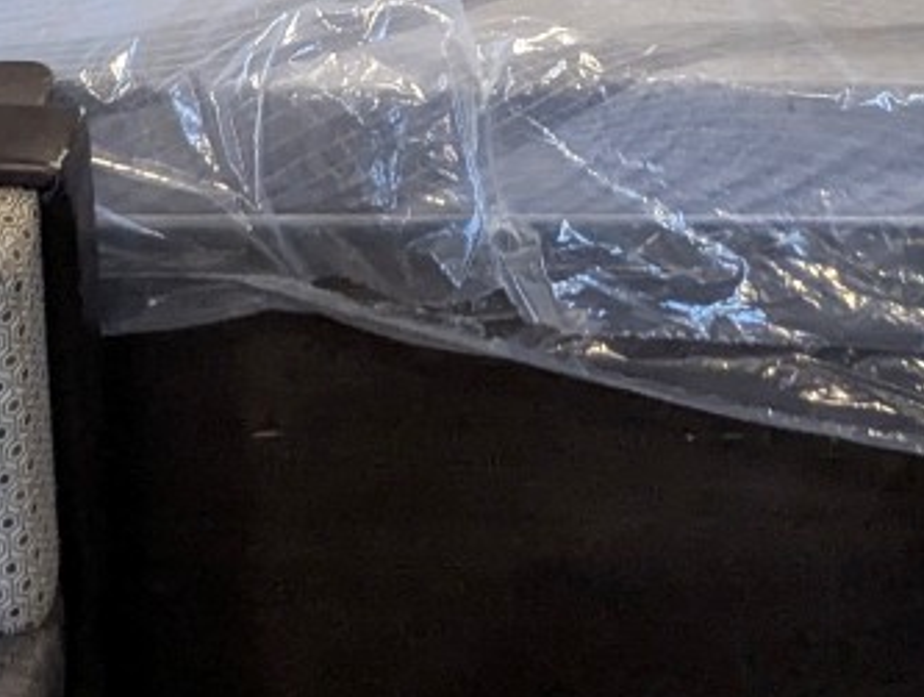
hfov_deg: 28.9
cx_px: 445
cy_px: -455
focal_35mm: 67
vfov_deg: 18.5
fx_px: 1792
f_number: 2.2
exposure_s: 1/53.2
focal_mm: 2.35
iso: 435
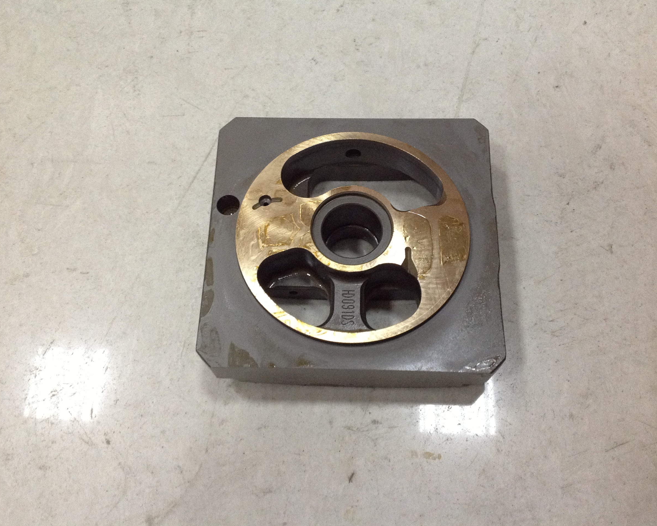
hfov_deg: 49.1
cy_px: 261
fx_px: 719
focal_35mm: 37
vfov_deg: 40.1
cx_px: 344
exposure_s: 1/17
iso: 400
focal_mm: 4.28
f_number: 2.4
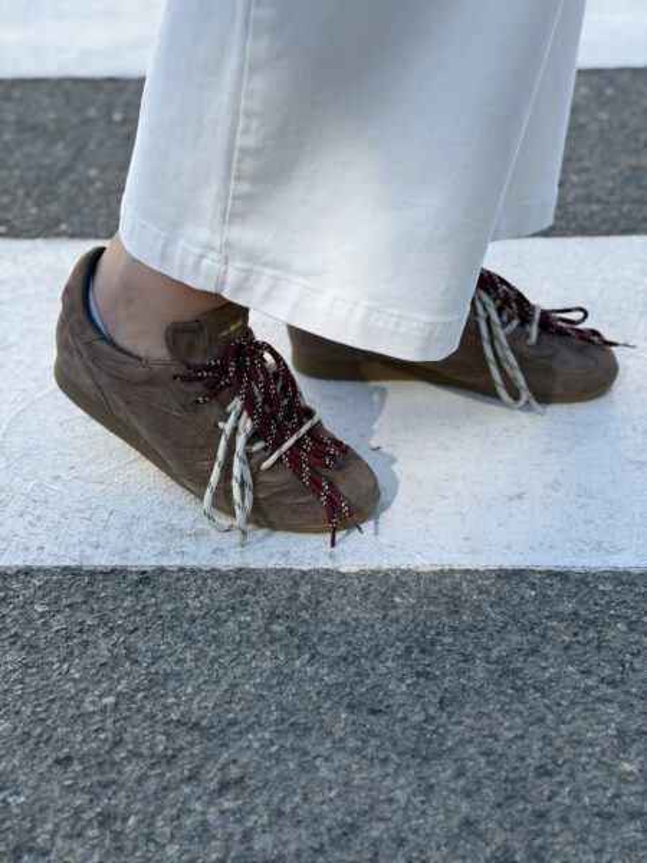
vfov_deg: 39.7
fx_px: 1196
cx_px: 324
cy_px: 432
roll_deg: +1.8
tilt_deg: -33.2
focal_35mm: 48
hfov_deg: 30.3
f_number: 1.78
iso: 64
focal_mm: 6.76
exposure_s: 1/1838
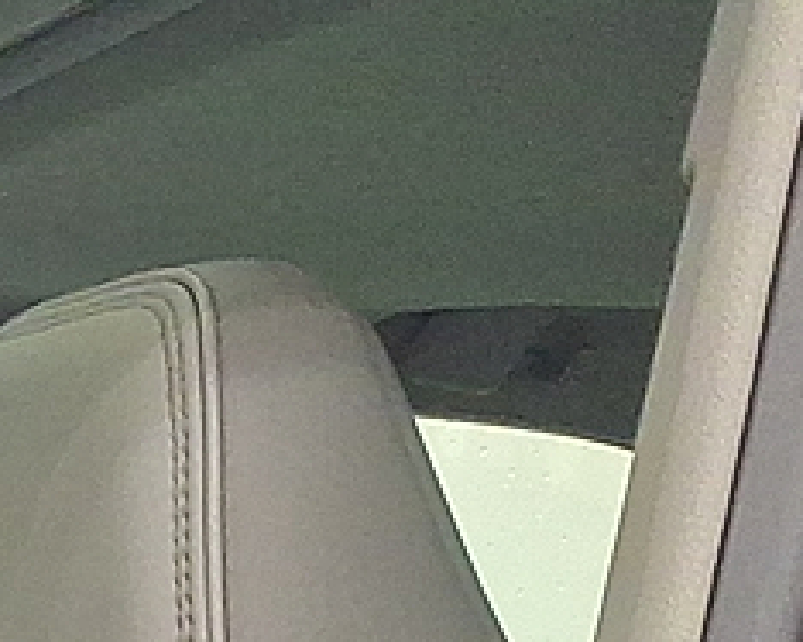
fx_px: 3967
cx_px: -1850
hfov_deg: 8.8
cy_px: 1984
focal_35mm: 167
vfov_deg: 7.9
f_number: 1.8
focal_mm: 4.69
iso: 116
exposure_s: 1/120
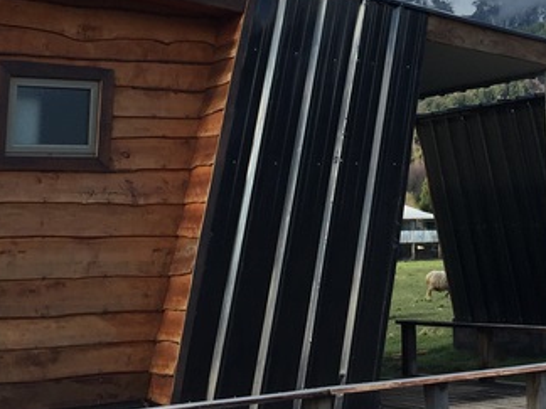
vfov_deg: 18.4
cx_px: 450
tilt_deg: +13.6
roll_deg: +1.8
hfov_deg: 24.9
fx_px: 1215
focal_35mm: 77
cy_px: -45
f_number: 2.2
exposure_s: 1/879
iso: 32
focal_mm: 4.15
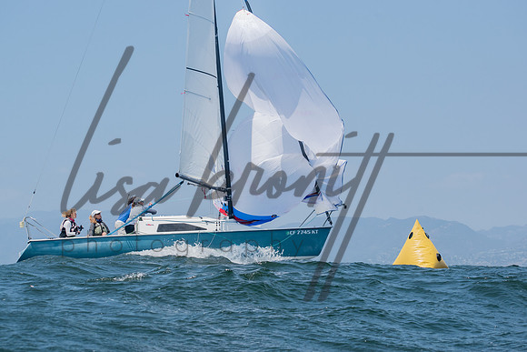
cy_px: 176
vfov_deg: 12.9
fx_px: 1557
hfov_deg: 19.2
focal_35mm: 106
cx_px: 264
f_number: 8
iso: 400
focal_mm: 70
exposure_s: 1/1250
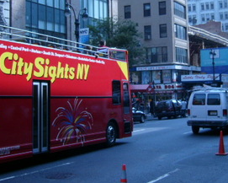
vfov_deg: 24.0
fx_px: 425
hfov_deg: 29.9
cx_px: 136
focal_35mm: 63
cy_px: 48
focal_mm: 5.8
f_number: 2.8
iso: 100
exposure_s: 1/640
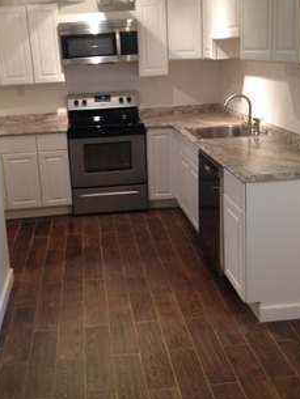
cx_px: 119
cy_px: 154
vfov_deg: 42.7
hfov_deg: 32.8
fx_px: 508
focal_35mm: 44
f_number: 2.4
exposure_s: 1/20
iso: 200
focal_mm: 4.28
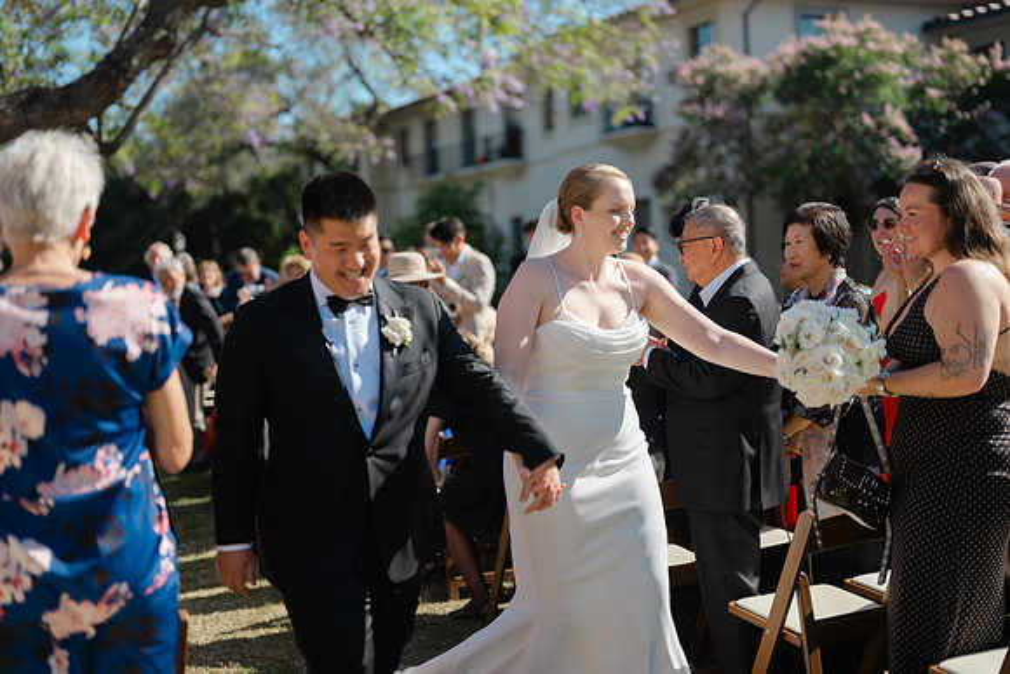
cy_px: 337
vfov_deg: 29.4
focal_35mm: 46
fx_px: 1284
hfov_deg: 42.9
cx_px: 505
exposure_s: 1/2500
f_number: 1.7
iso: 160
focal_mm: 55
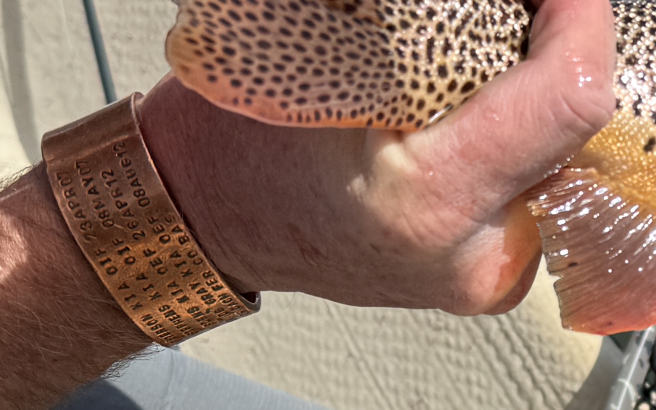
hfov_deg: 19.0
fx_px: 1842
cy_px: 341
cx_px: 808
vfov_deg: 12.6
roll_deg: -7.0
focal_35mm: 103
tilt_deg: -35.8
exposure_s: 1/4167
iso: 80
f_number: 1.78
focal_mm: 6.76
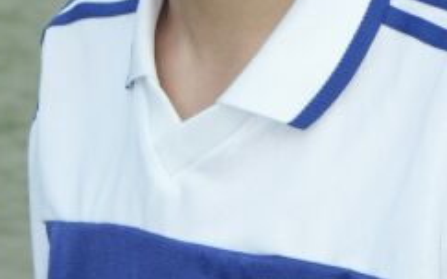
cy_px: -142
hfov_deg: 6.2
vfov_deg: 3.9
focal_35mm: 339
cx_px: 228
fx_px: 4131
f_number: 4.5
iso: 200
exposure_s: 1/350
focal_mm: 36.87
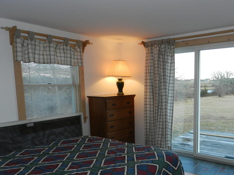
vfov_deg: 43.7
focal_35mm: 32
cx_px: 154
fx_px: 216
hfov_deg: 55.7
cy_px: 112
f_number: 3.4
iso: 160
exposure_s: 1/50
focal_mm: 4
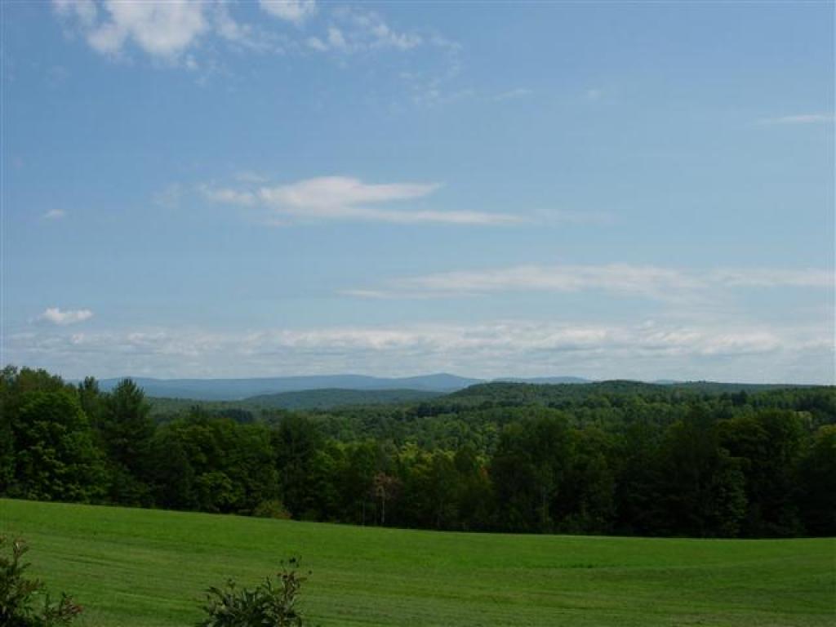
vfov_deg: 37.7
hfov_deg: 49.0
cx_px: 418
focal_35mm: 38
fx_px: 918
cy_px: 314
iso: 79
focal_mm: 7.8
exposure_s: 1/1117
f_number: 4.8
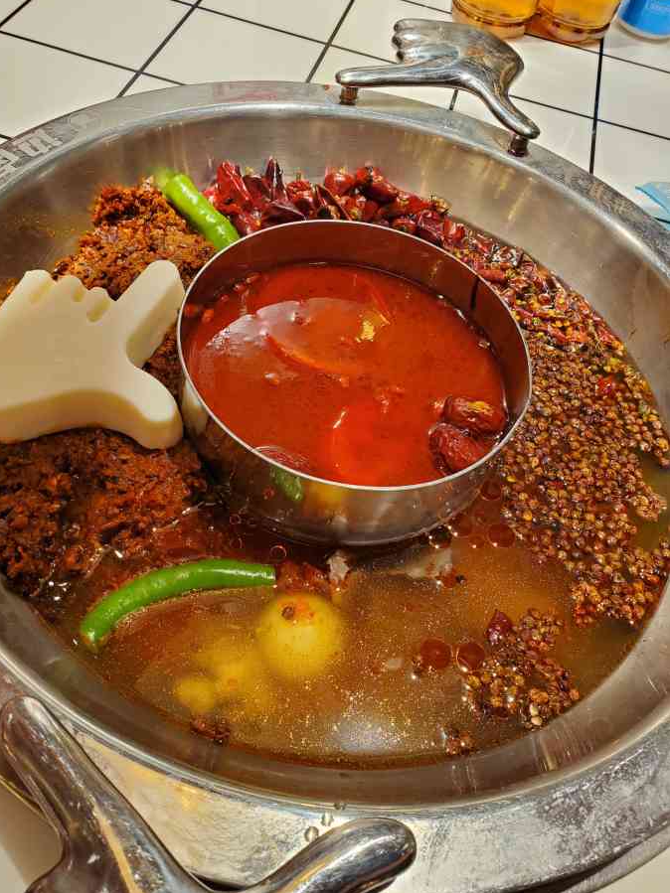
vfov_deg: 65.3
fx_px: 697
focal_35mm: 27
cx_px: 323
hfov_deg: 51.3
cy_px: 440
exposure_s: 1/100
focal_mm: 4.3
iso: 160
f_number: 2.4
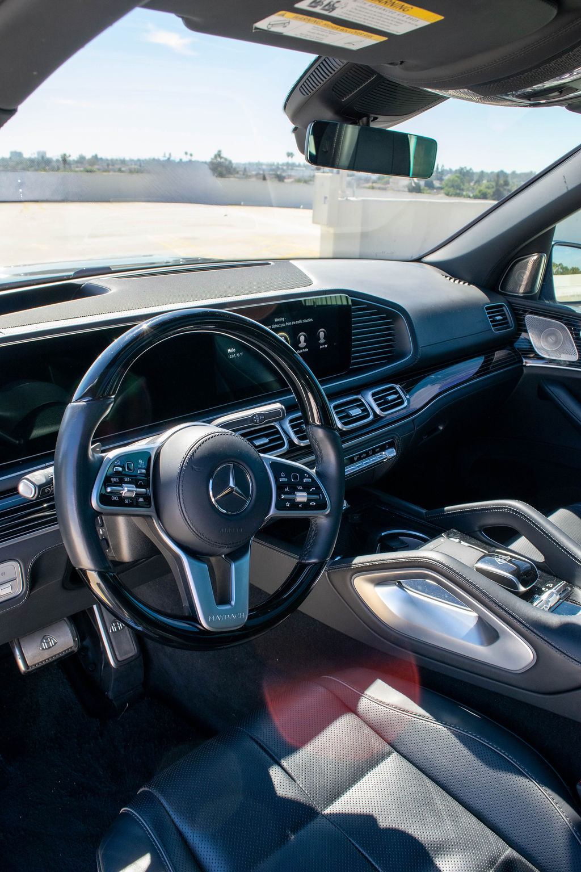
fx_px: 654
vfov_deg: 67.4
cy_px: 436
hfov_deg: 47.9
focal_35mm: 27
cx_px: 290
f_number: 7.1
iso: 400
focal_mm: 18
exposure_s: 1/200
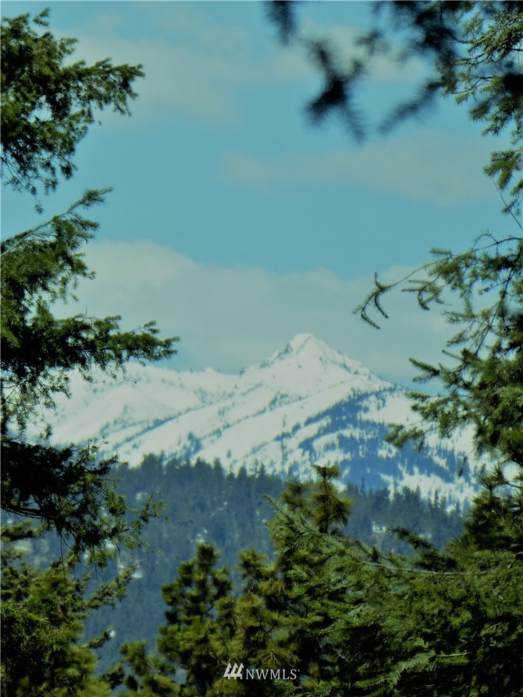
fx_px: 14504
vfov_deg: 2.8
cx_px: 262
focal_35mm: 720
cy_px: 348
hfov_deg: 2.1
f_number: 6.4
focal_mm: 129
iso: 80
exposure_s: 1/500
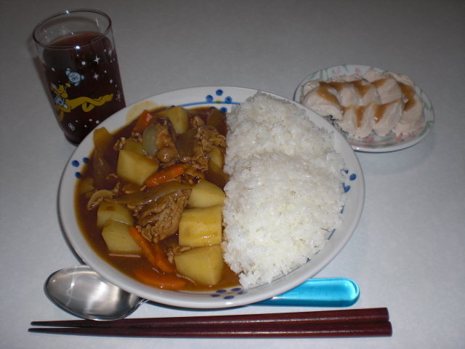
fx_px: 510
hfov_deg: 49.0
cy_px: 174
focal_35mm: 38
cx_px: 232
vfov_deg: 37.7
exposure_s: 1/60
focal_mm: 6.3
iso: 64
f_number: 3.1
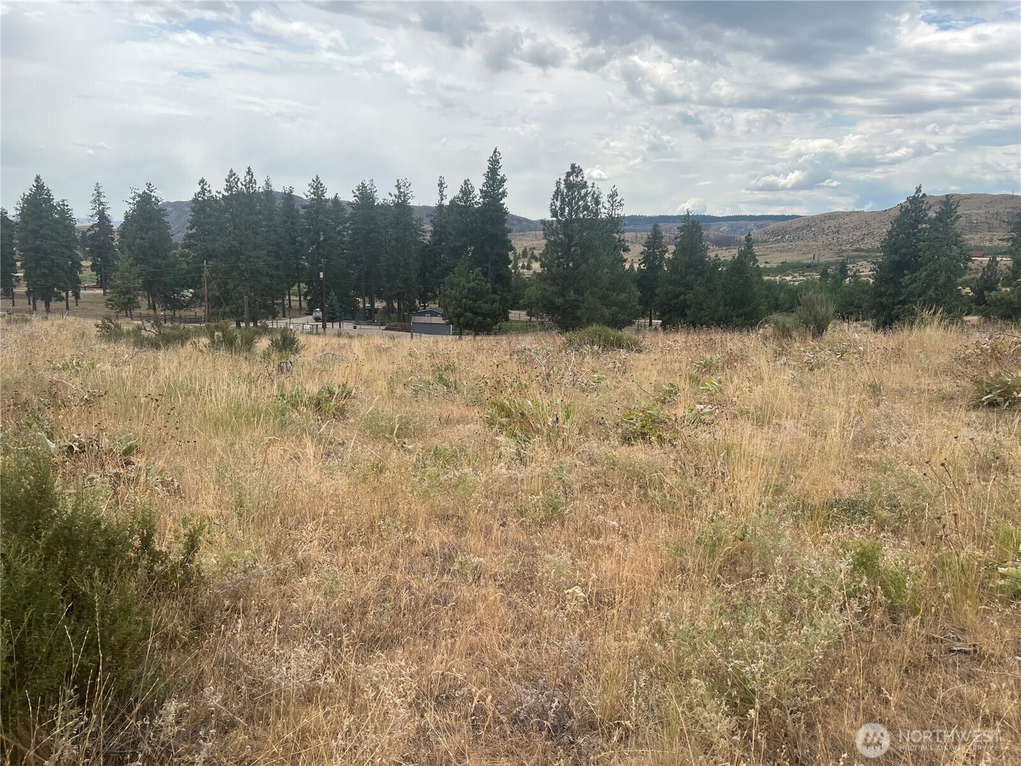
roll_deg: -2.2
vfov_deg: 53.1
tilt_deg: -11.2
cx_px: 510
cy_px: 383
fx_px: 767
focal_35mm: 26
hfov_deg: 67.3
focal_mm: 5.7
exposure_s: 1/5882
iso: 50
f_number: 1.5
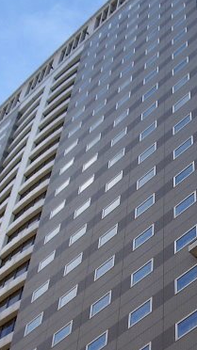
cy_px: 251
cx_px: 201
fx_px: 762
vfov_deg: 25.7
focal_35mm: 82
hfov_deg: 14.5
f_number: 4.3
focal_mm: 5.8
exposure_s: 1/160
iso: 80
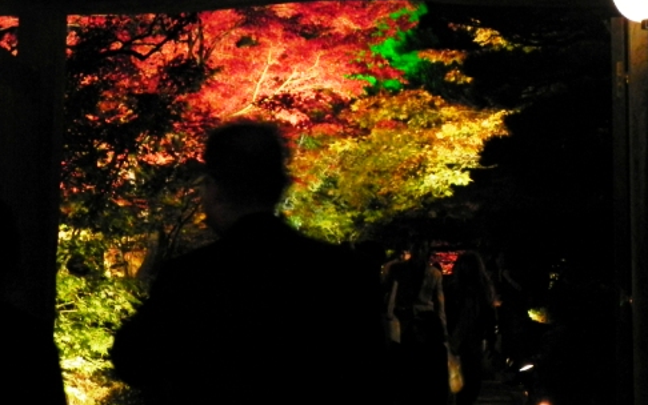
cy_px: 151
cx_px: 281
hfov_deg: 17.7
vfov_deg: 11.1
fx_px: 2084
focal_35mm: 118
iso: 331
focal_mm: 16.9
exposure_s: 1/30
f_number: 4
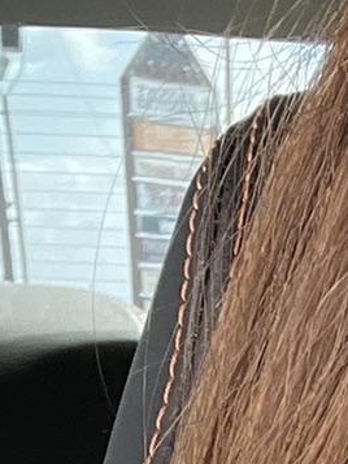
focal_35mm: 172
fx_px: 2304
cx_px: 688
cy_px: 1175
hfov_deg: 8.2
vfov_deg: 9.9
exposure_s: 1/121
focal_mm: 2.71
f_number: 2.2
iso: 32
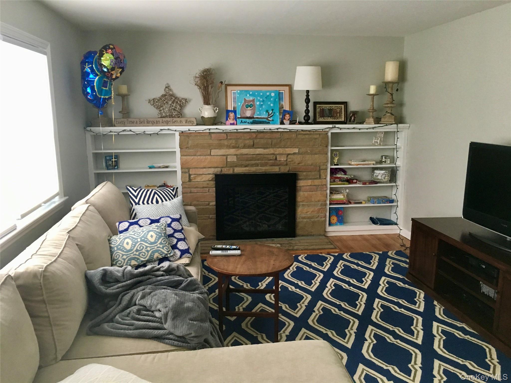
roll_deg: -0.1
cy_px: 192
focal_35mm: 29
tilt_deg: -9.7
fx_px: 428
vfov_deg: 48.2
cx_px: 256
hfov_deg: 61.7
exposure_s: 1/30
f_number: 2.2
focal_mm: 4.15
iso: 160
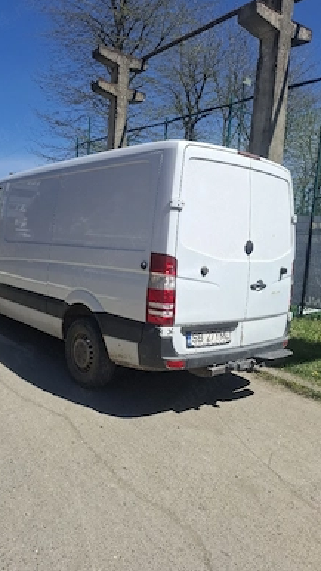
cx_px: 132
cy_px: 281
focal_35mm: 26
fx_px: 394
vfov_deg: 71.9
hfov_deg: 44.2
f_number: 1.8
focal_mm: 5.54
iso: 50
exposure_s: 1/2500
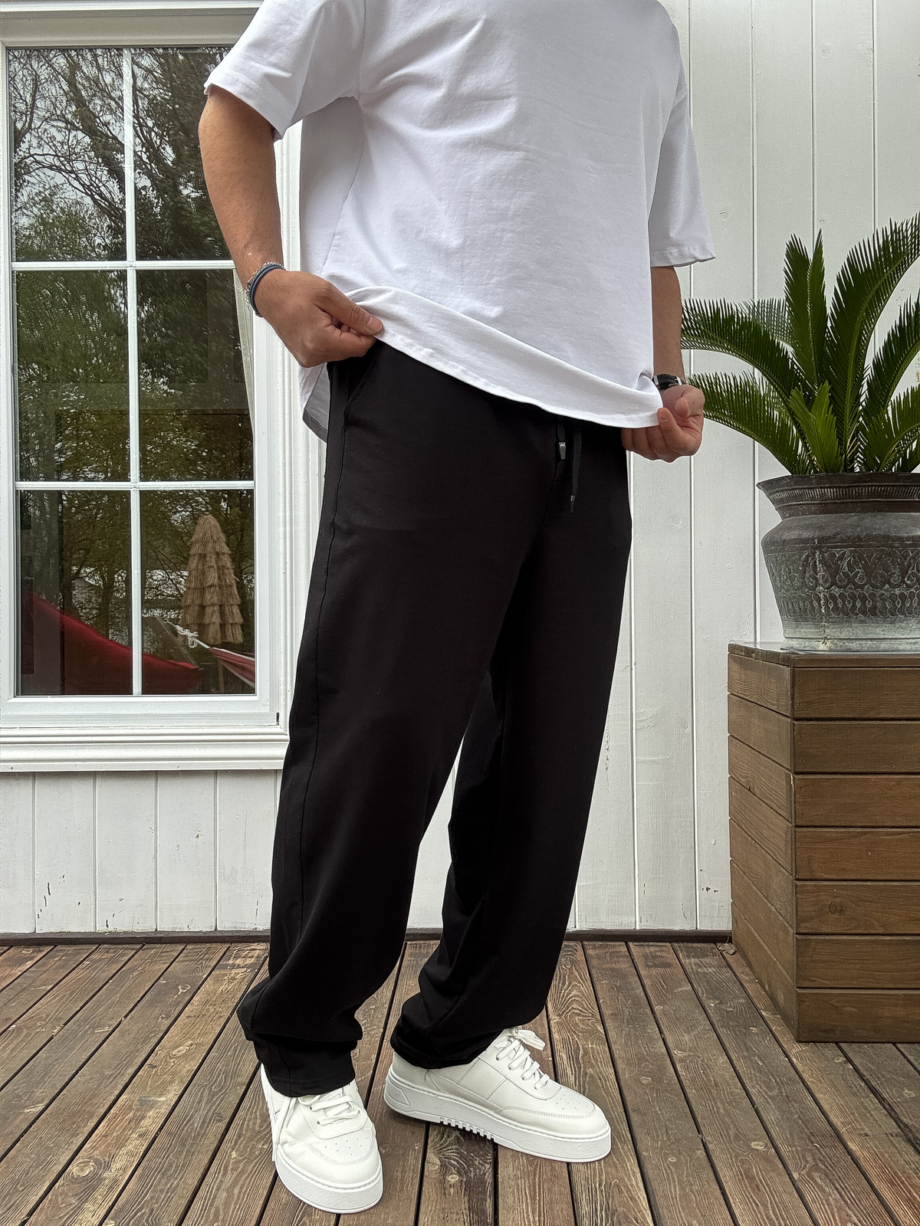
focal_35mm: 30
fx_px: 1063
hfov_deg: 46.8
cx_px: 460
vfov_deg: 60.0
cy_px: 613
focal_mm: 2.69
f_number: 1.9
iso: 20
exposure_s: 1/140
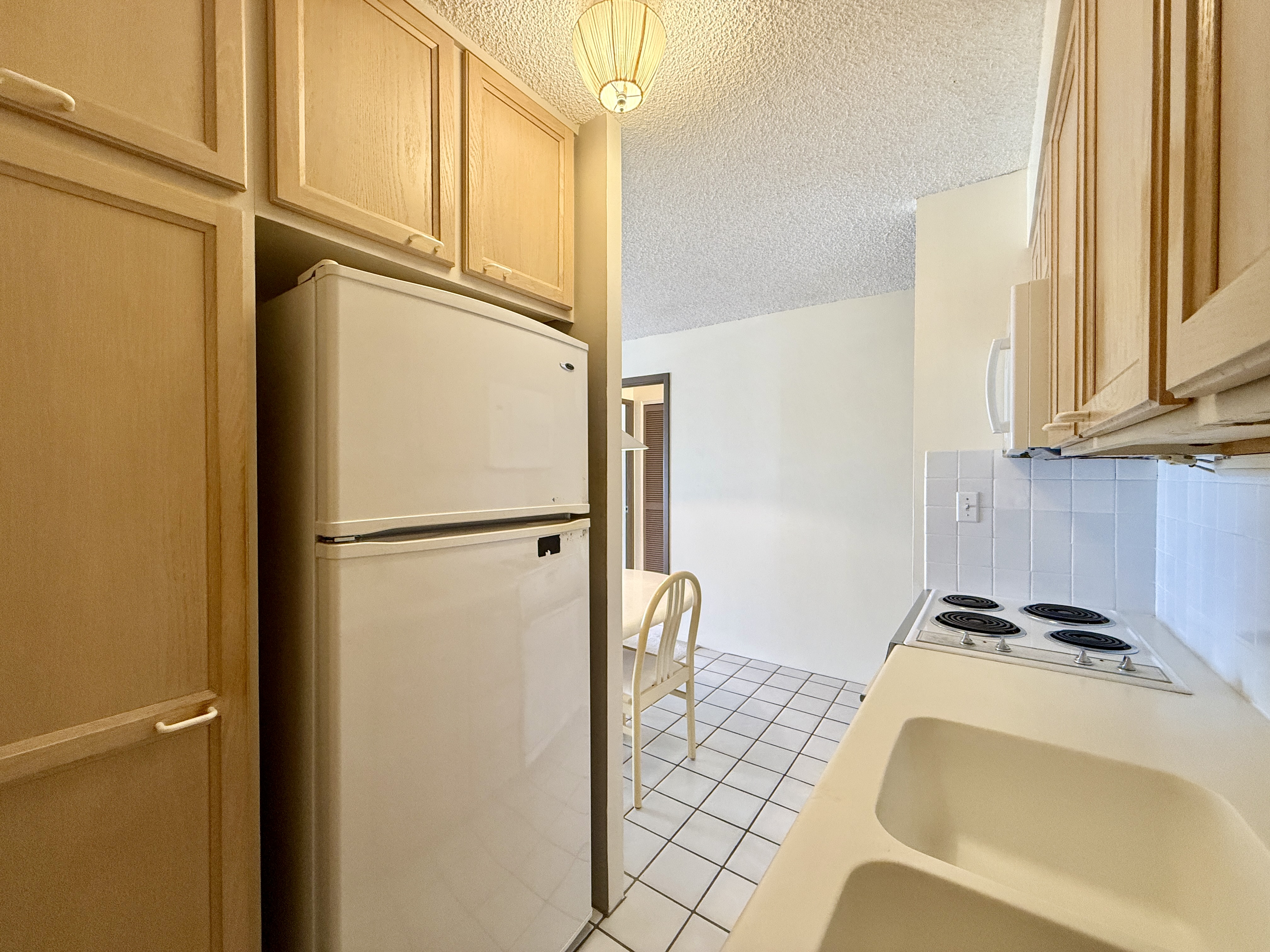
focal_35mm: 14
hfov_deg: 102.1
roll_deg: +0.0
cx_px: 635
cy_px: 476
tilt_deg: -0.4
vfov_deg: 85.7
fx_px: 514
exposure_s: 1/120
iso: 320
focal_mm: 2.22
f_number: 2.2
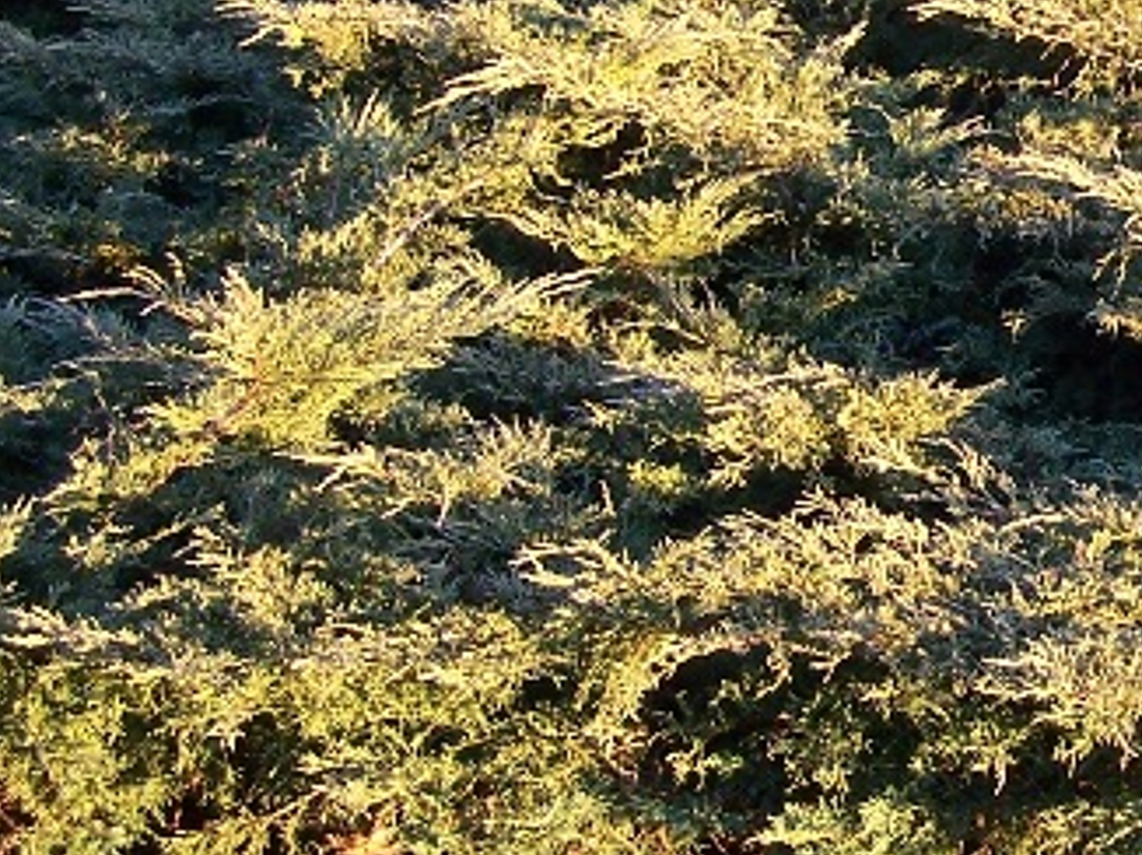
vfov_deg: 14.0
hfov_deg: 17.7
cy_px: 114
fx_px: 3461
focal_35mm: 105
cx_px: 1429
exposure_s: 1/40
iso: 80
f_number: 2.8
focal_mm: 6.3
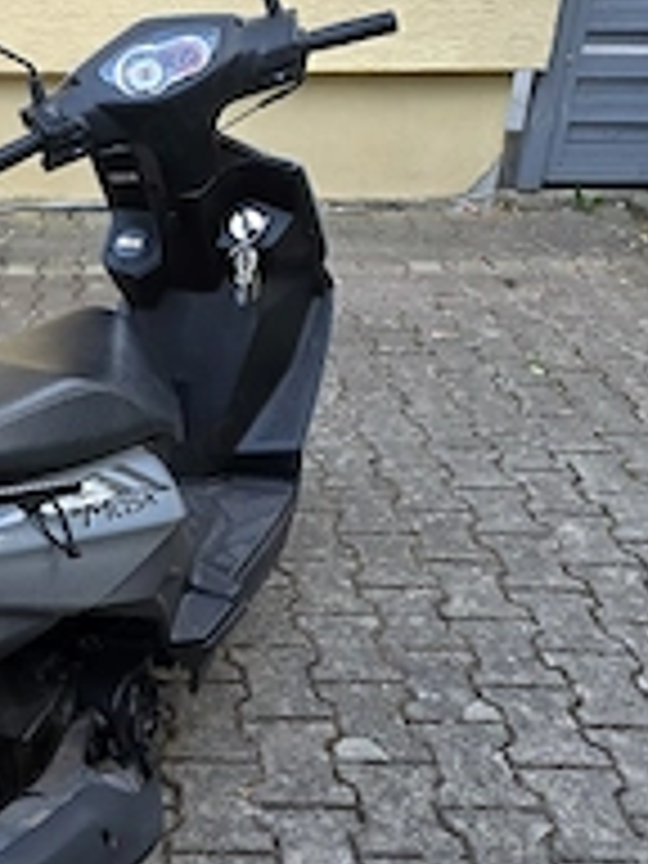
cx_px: 18
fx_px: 1198
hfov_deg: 28.6
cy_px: 454
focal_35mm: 48
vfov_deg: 39.6
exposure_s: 1/101
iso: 160
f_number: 1.7
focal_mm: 6.3
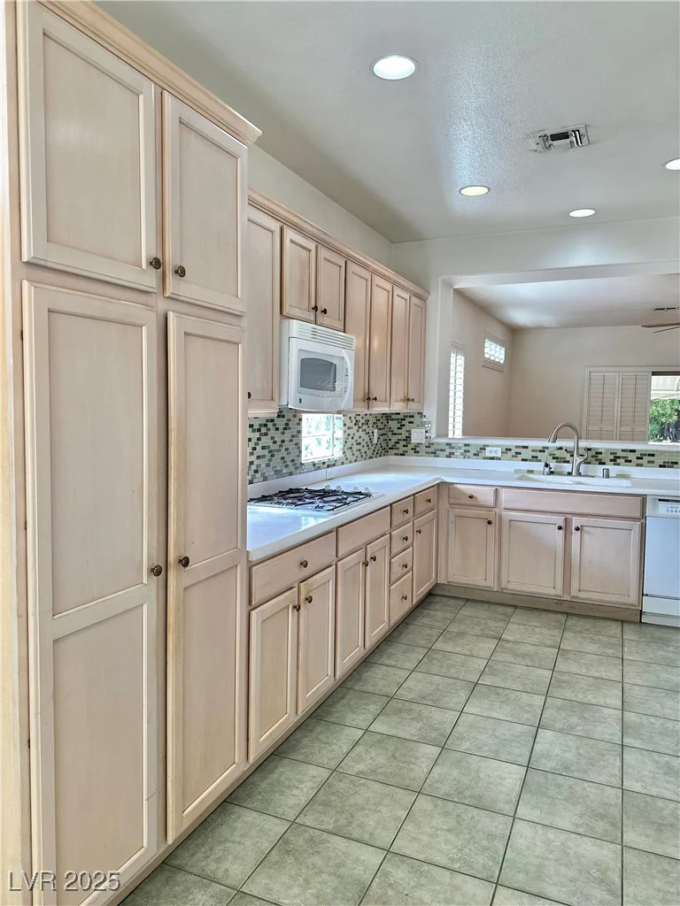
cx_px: 340
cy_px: 453
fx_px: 629
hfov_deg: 56.8
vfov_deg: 71.6
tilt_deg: -3.3
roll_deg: -1.2
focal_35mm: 24
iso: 100
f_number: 1.78
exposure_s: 1/125
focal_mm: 6.86
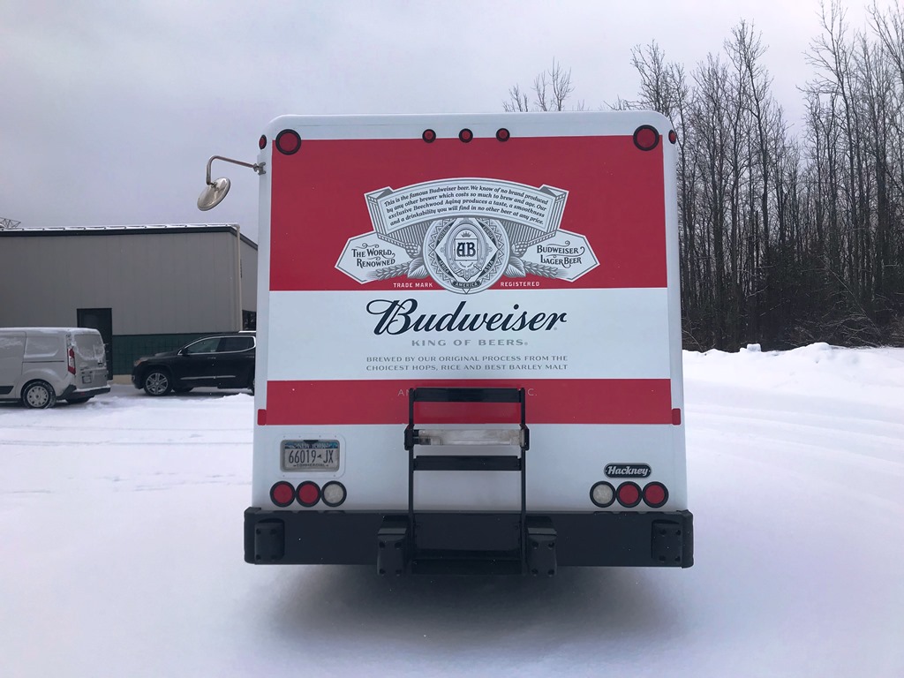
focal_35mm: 28
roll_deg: +1.8
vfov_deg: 49.7
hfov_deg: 63.4
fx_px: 731
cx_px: 452
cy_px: 339
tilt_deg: +1.6
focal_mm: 3.99
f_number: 1.8
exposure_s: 1/1880
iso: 20
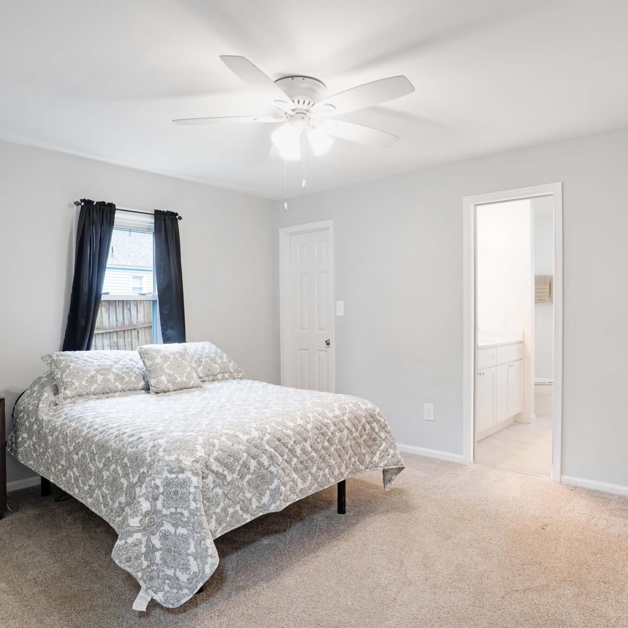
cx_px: 343
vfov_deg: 69.6
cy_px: 315
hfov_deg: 69.5
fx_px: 452
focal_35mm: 22
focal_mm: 17
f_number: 10
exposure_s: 1/5
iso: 1250
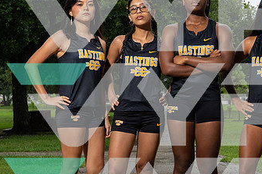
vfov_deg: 15.2
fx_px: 655
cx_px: 173
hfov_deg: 22.5
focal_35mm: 90
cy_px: 107
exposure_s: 1/250
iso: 500
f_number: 6.3
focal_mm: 44
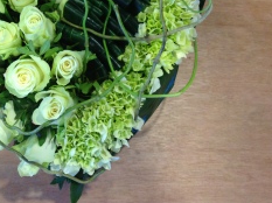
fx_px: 471
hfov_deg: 31.3
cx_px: 50
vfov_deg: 24.1
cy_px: 47
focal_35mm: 60
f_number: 2.4
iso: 125
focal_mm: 4.28
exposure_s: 1/17
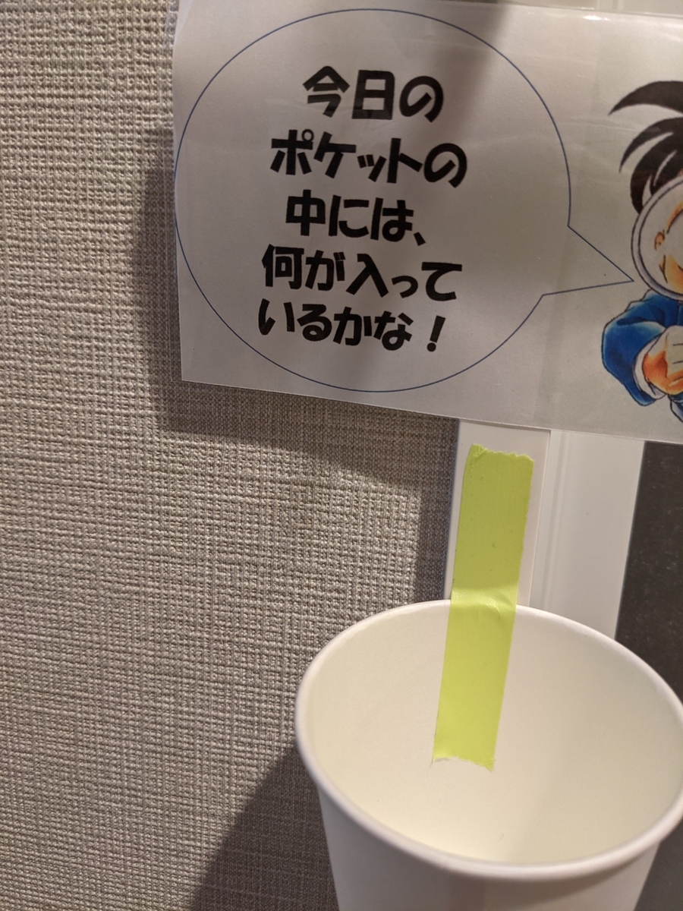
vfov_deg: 65.3
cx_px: 342
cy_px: 456
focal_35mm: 27
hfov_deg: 51.4
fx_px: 710
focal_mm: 4.38
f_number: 1.73
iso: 138
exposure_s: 1/25
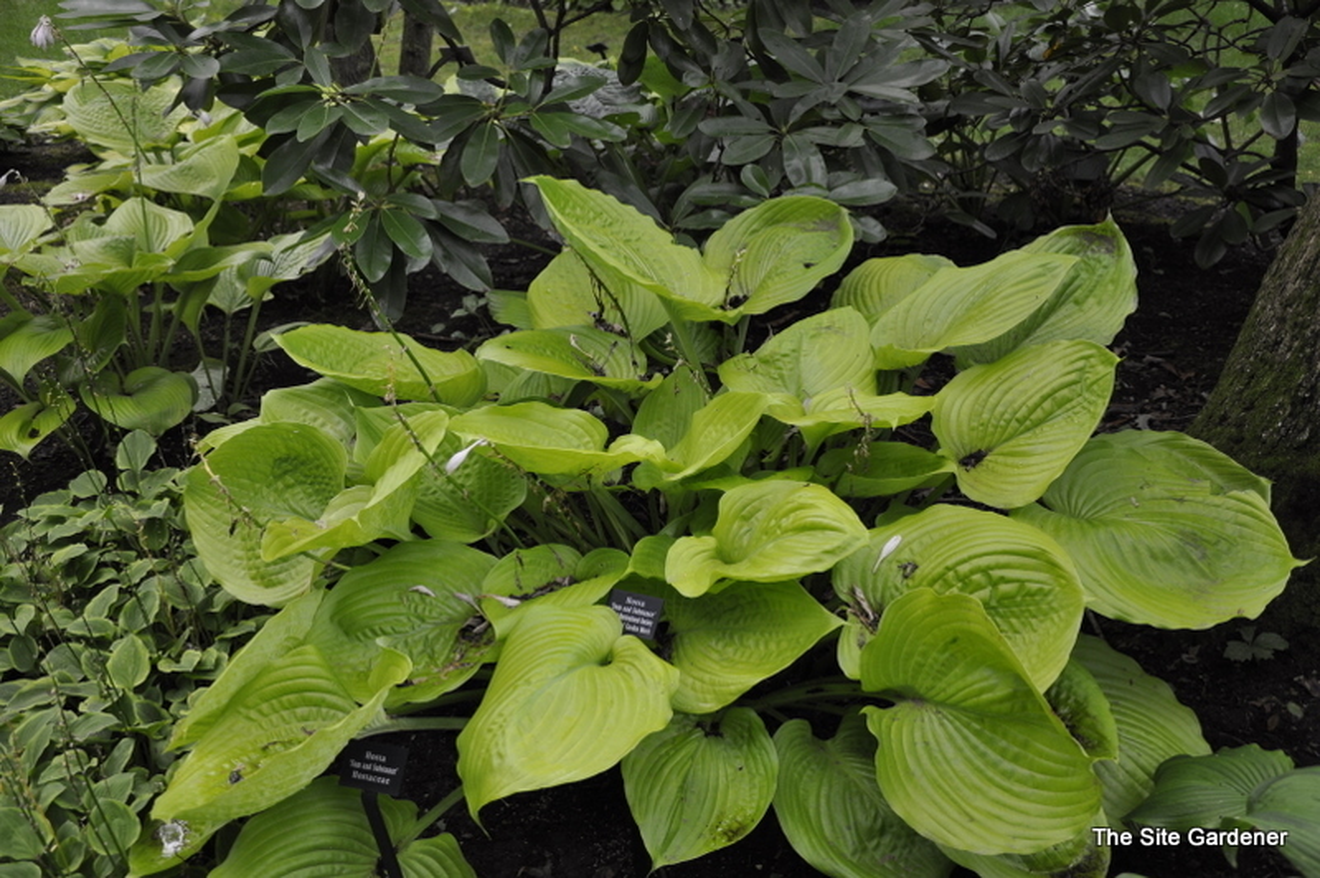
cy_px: 439
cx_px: 660
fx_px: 1539
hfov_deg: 46.4
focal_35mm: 42
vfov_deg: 31.8
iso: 400
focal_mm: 28
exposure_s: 1/60
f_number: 4
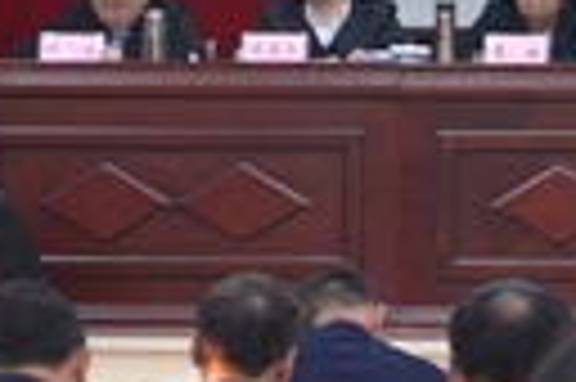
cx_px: 842
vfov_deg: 5.3
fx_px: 4107
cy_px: 182
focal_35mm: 257
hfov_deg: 7.9
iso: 3200
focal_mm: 44
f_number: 5.3
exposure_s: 1/15
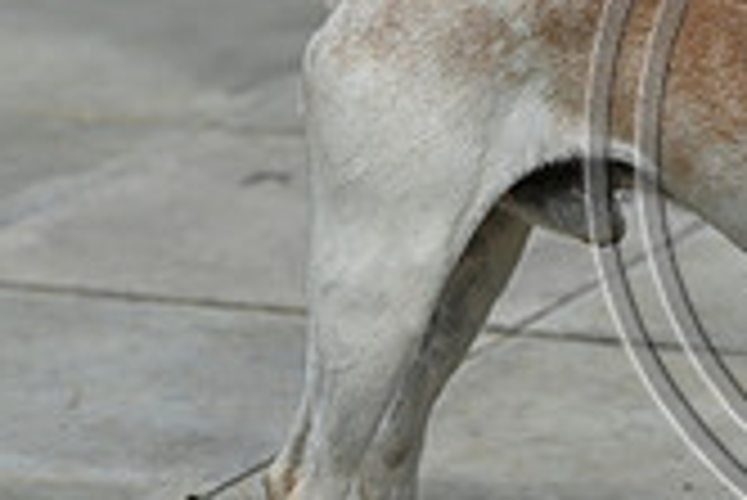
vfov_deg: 3.0
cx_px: 999
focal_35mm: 455
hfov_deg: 4.5
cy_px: 88
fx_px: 9449
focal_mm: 130
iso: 140
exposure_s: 1/1250
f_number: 4.5
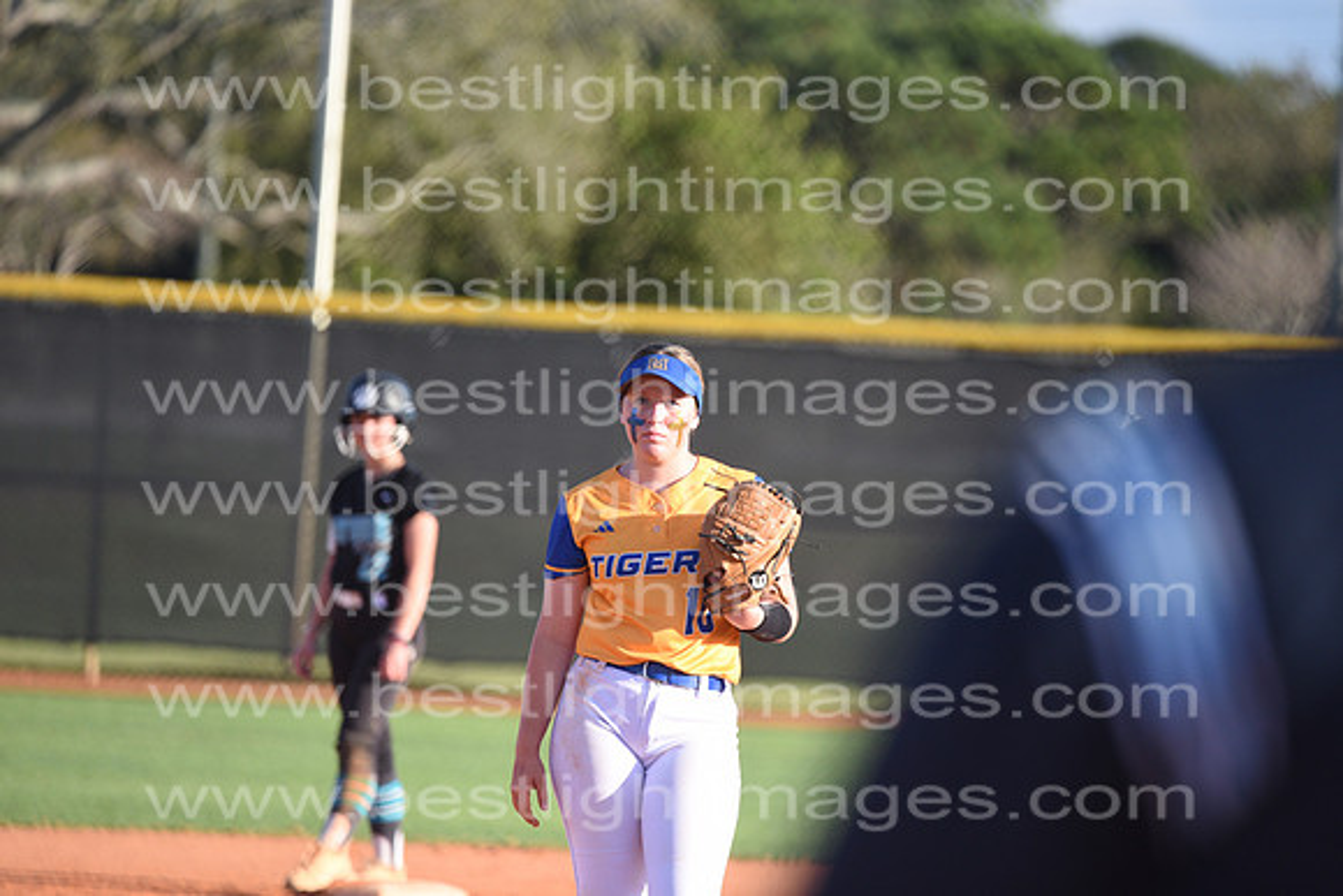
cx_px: 672
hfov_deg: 6.9
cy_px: 448
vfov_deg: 4.6
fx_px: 11194
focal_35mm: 300
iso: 720
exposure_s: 1/2500
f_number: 4
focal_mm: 300
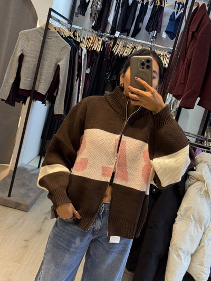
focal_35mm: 48
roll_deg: -13.9
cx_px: 106
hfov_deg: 30.3
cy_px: 140
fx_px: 390
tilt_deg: -8.5
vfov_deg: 39.6
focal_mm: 6.76
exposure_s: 1/100
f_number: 1.78
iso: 160
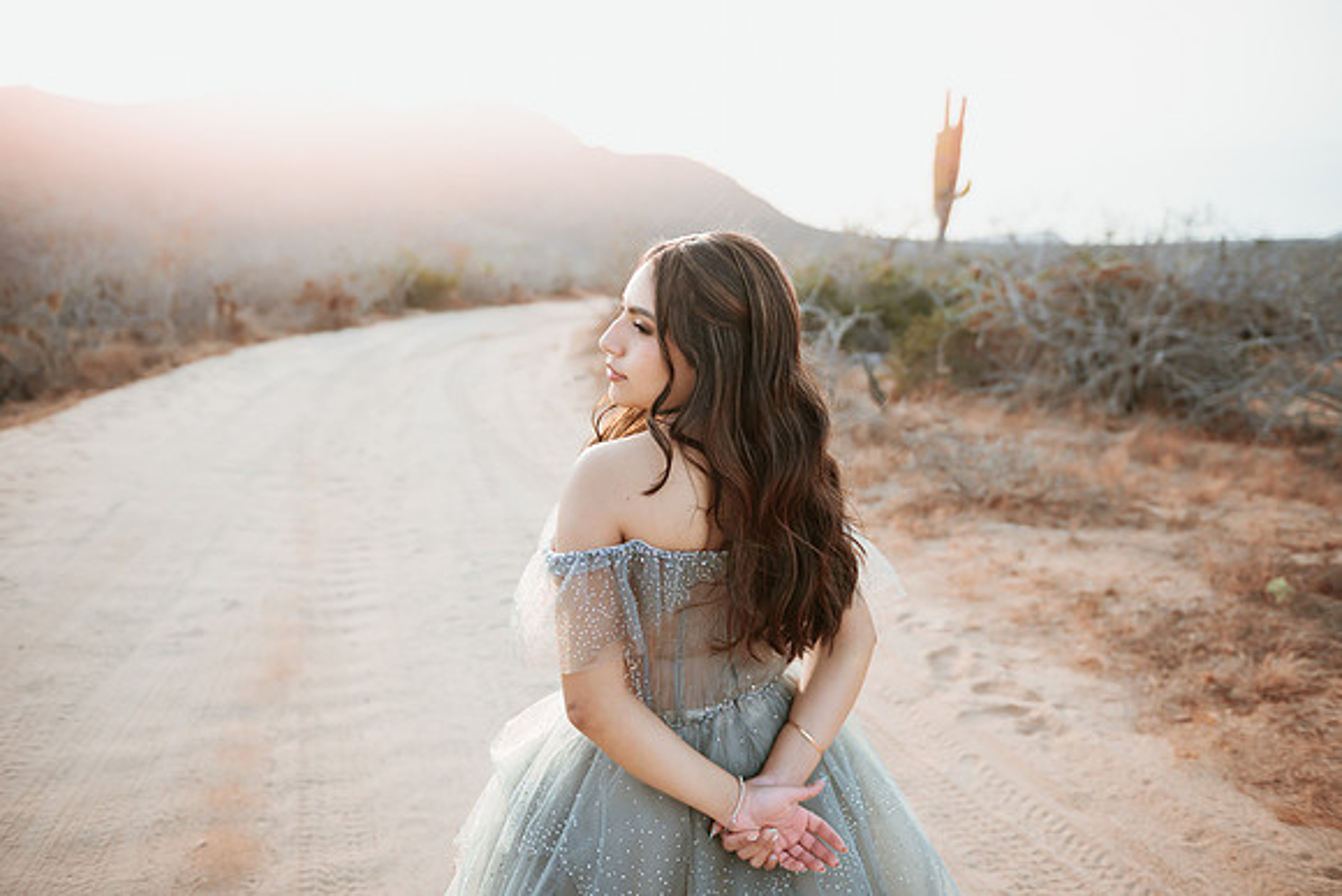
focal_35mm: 32
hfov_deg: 58.7
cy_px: 448
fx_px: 1193
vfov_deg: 41.1
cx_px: 671
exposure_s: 1/1600
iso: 200
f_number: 2.8
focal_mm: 32
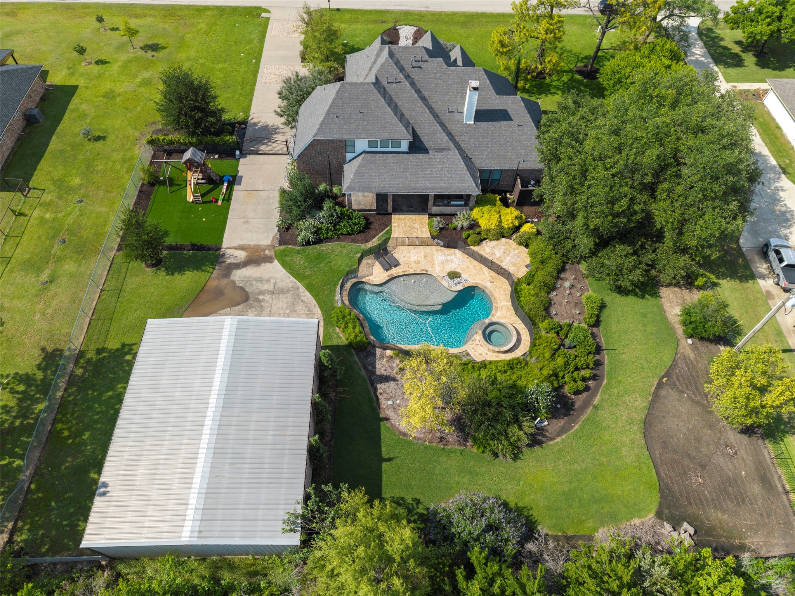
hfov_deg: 71.6
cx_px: 398
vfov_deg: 56.8
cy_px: 298
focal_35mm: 24
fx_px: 551
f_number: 1.8
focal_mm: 8.67
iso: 100
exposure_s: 1/90
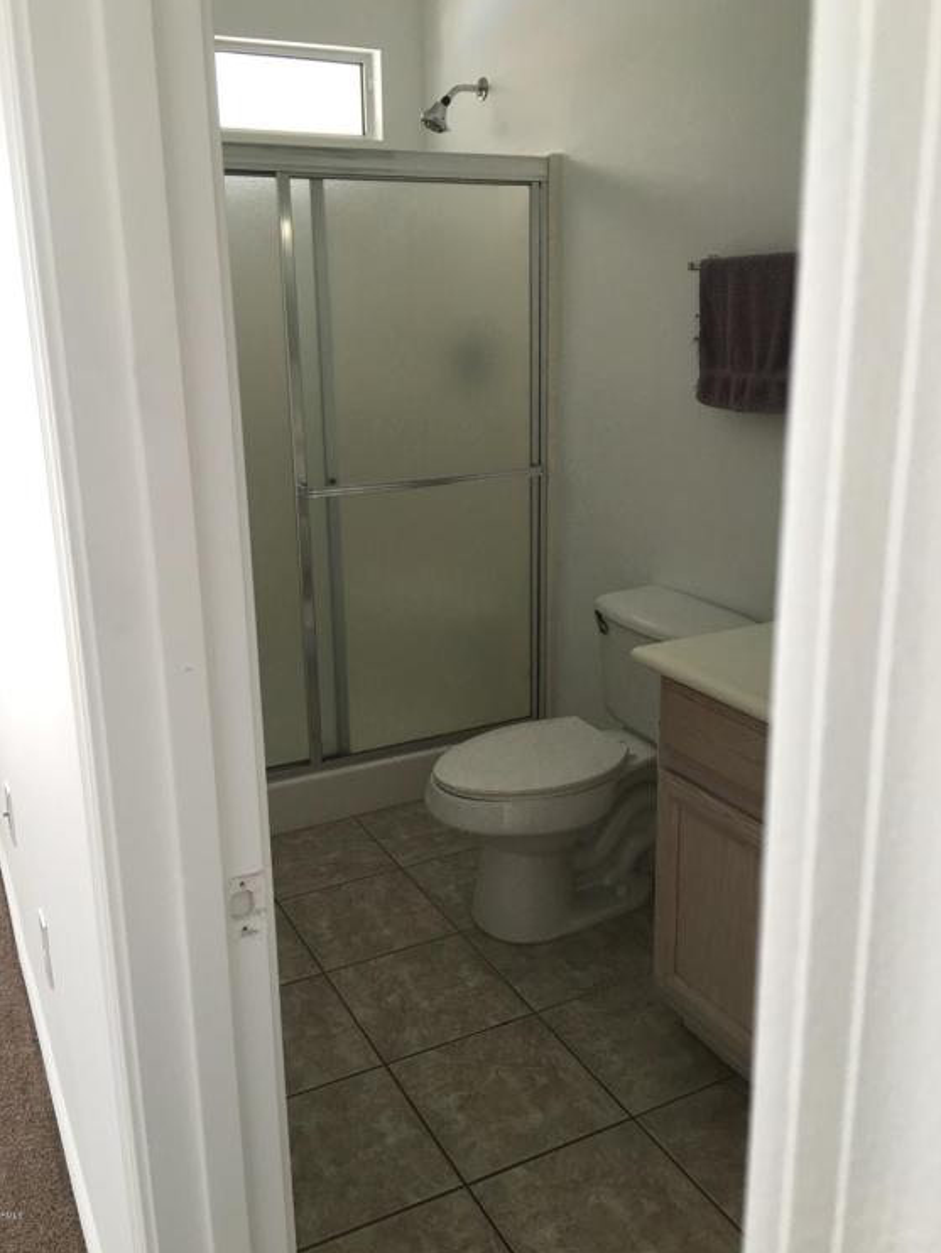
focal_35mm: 30
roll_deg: +1.5
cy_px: 608
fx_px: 1087
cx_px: 458
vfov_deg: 59.9
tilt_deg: -14.4
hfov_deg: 46.8
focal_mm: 4.15
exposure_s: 1/33
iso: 64
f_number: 2.2
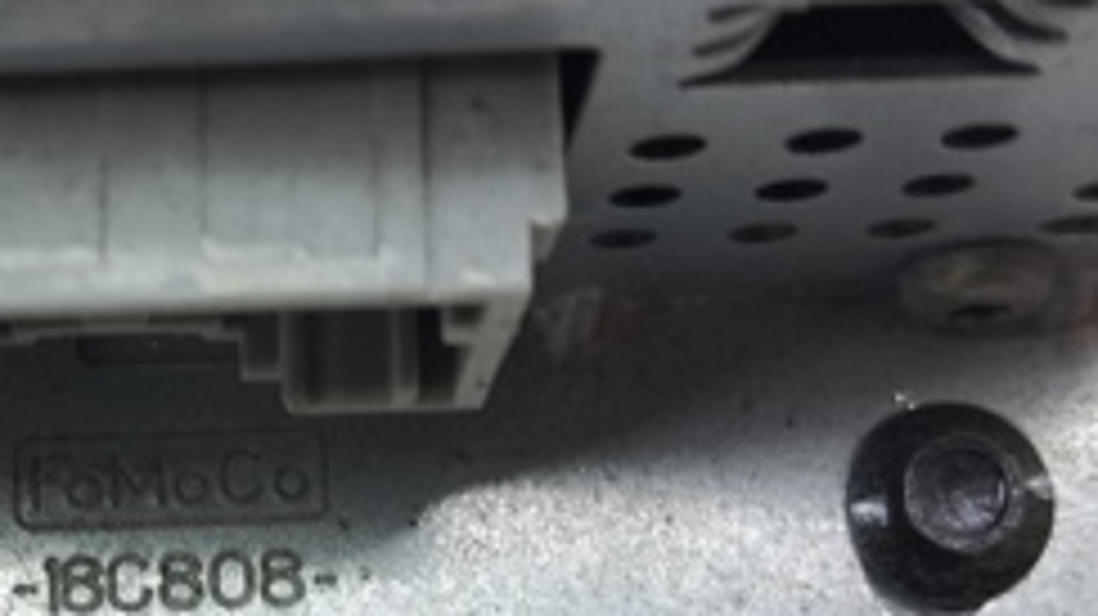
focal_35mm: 77
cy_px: 560
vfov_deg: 15.5
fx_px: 2241
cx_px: 99
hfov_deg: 26.6
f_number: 1.8
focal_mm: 4
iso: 50
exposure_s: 1/50
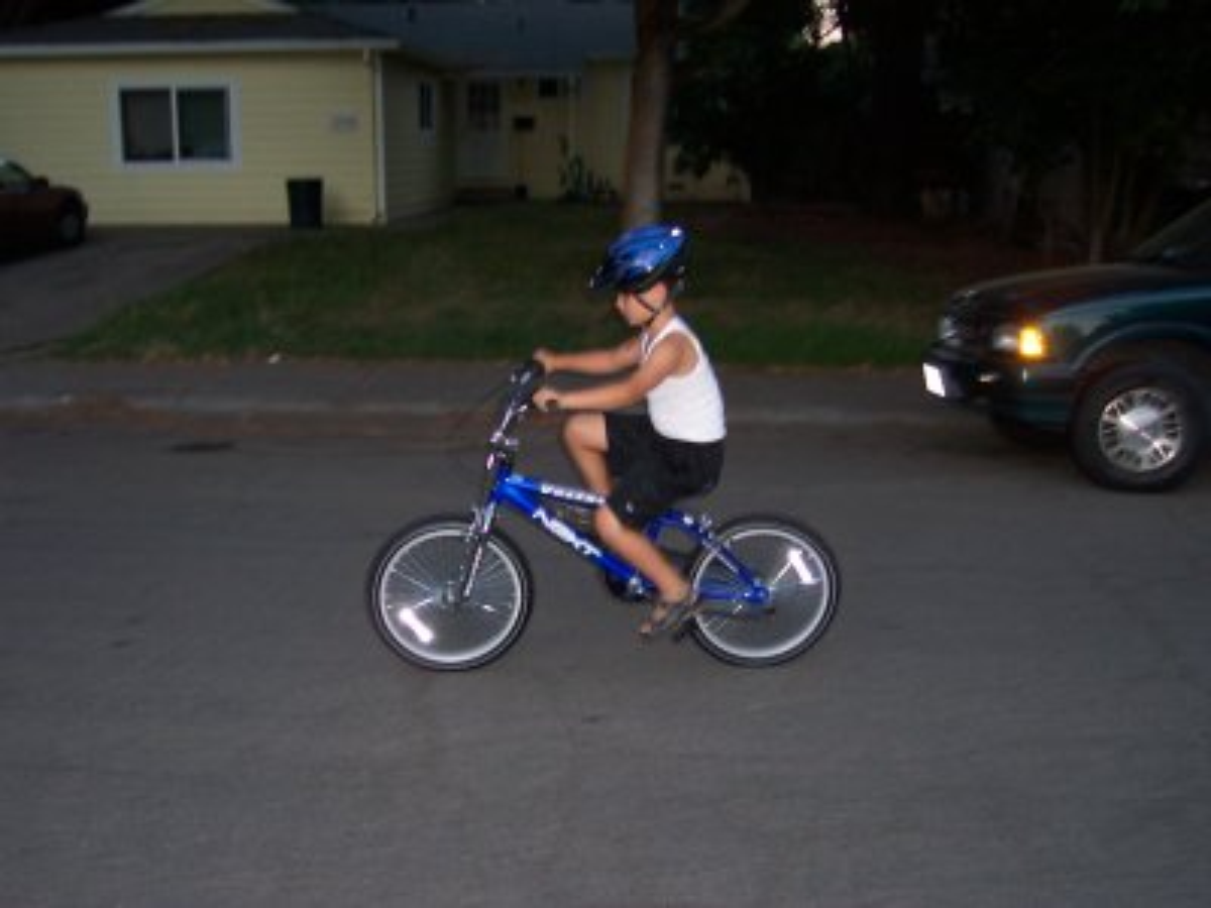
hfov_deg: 50.1
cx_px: 606
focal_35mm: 37
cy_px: 454
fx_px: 1294
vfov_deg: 38.7
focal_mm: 5.6
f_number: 2.8
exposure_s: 1/60
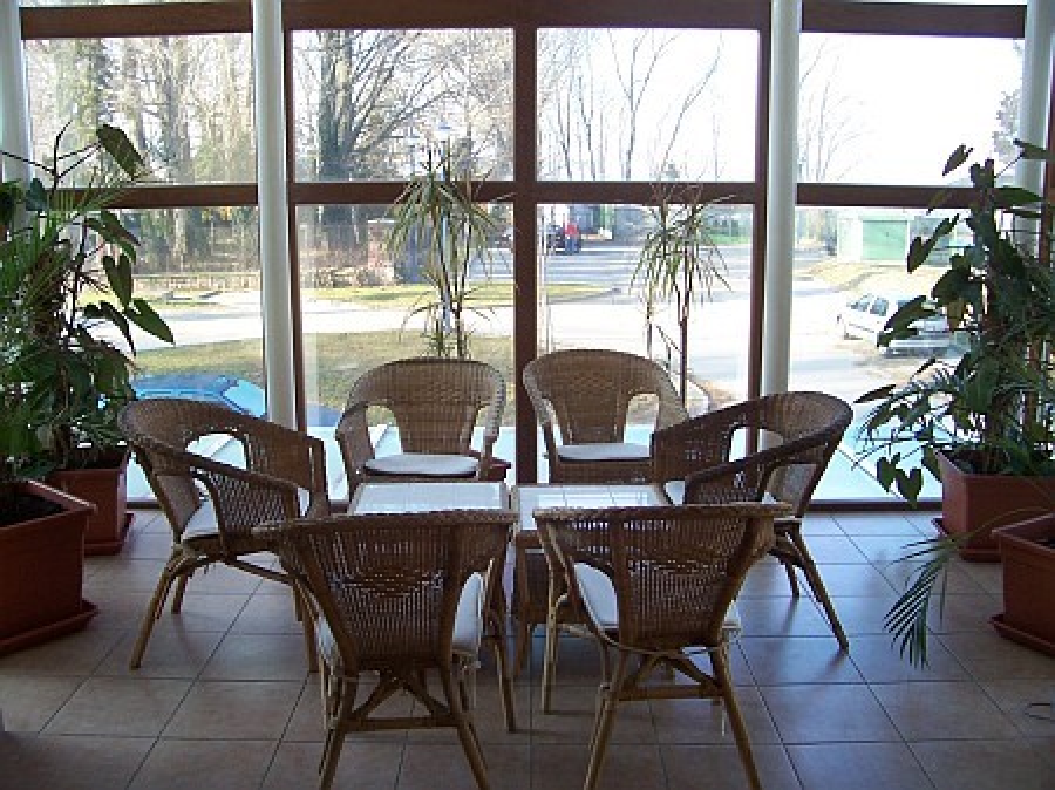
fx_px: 1036
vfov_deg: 41.8
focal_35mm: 34
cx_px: 528
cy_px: 395
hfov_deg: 54.0
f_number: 2.7
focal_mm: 5.6
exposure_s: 1/60
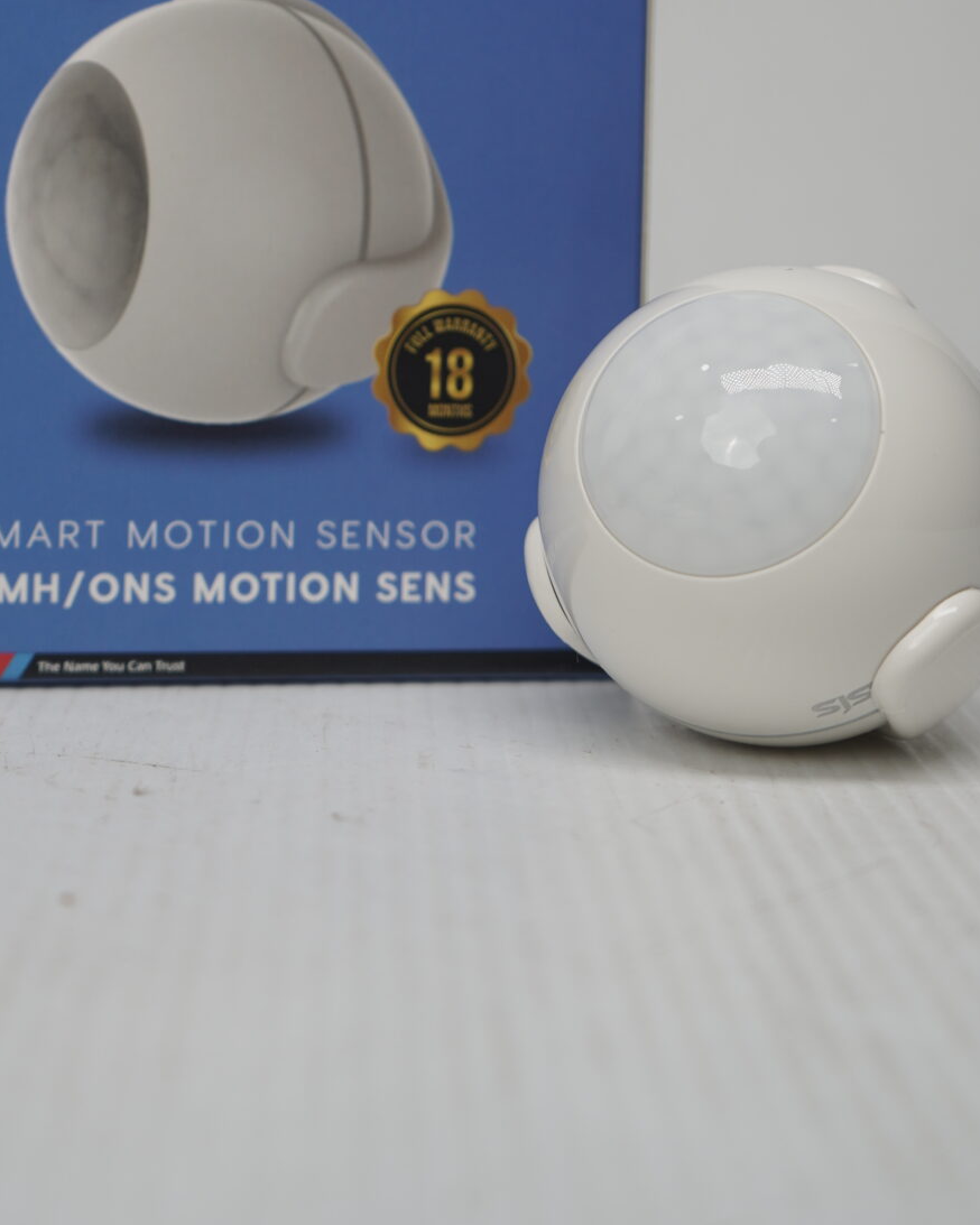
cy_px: 169
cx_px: 429
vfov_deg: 27.1
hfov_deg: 22.5
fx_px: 2466
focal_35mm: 68
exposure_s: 1/160
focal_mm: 33
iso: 200
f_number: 5
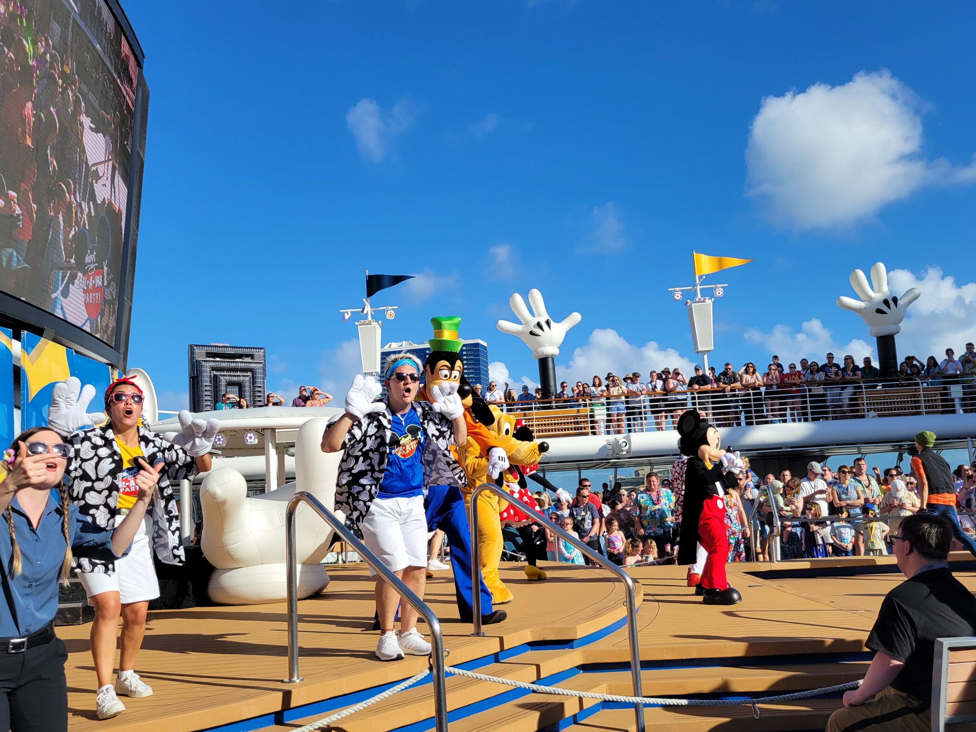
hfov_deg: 60.0
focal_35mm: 30
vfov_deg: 46.7
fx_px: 846
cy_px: 419
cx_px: 483
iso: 40
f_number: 1.8
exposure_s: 1/3050
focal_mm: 5.4
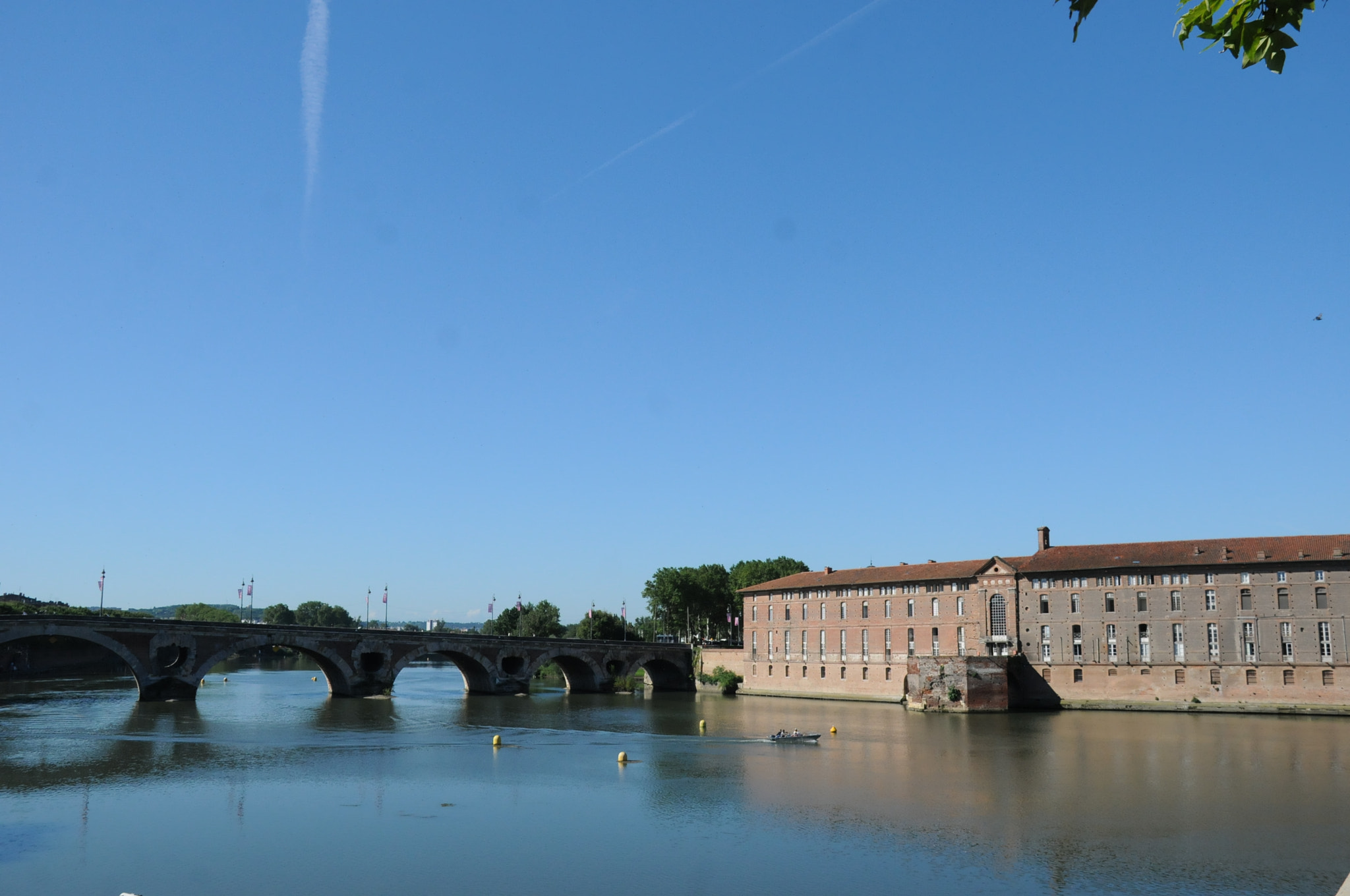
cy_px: 448
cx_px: 675
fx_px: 1236
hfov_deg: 57.3
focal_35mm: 33
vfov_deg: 39.9
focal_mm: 22
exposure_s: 1/3200
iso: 800
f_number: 6.3
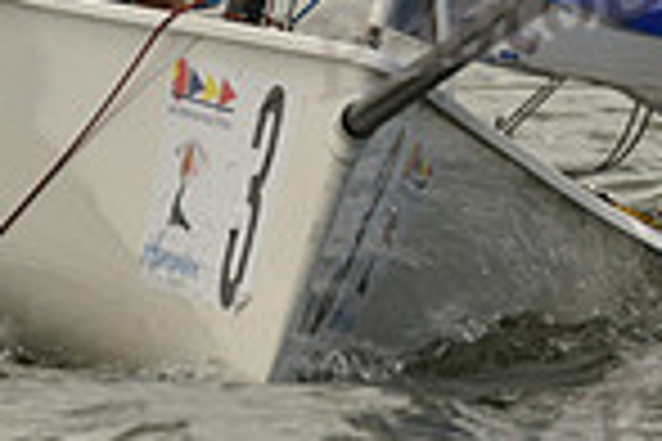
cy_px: -187
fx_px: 24584
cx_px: 81
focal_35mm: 1337
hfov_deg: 1.5
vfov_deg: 1.0
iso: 400
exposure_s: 1/1250
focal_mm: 340
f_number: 5.6
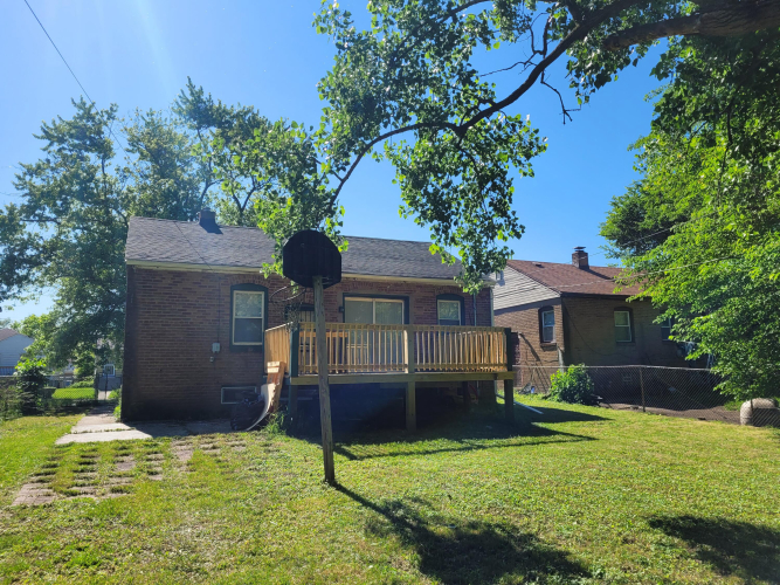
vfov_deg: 53.0
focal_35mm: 26
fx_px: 586
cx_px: 390
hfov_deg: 67.3
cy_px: 292
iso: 40
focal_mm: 5.4
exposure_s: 1/1874
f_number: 1.8
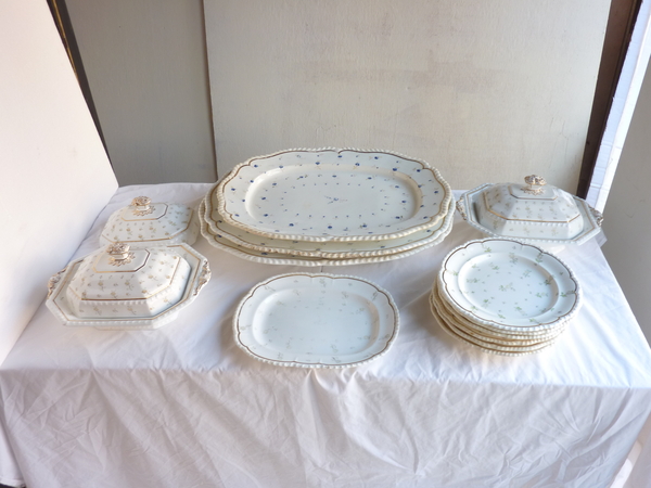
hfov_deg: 61.7
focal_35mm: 29
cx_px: 326
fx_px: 545
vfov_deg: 48.2
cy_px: 244
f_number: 3.4
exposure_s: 1/20
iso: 80
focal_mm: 4.7
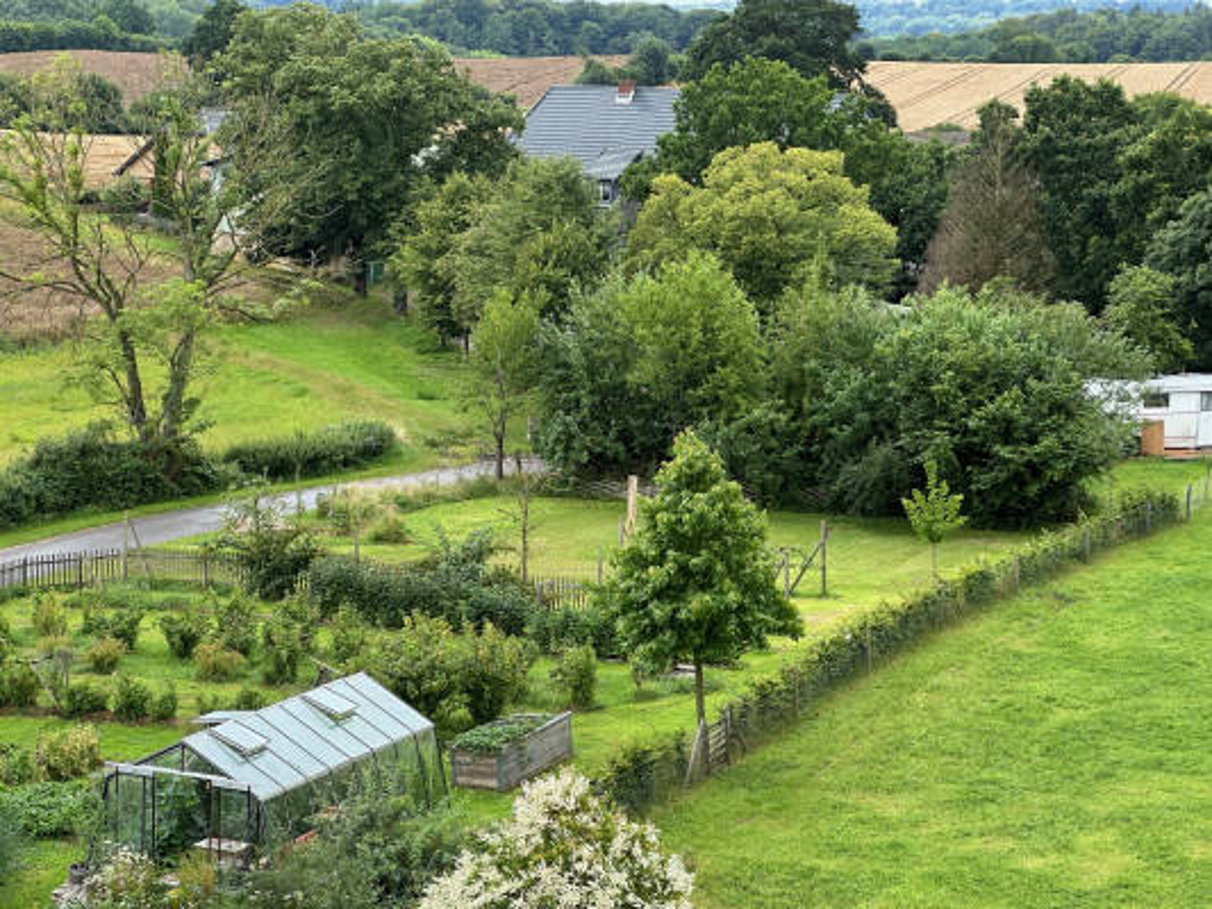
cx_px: 606
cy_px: 454
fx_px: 2697
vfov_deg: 19.1
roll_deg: -1.2
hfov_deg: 25.3
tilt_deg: -8.0
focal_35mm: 77
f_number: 2.8
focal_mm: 9
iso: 32
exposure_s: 1/123
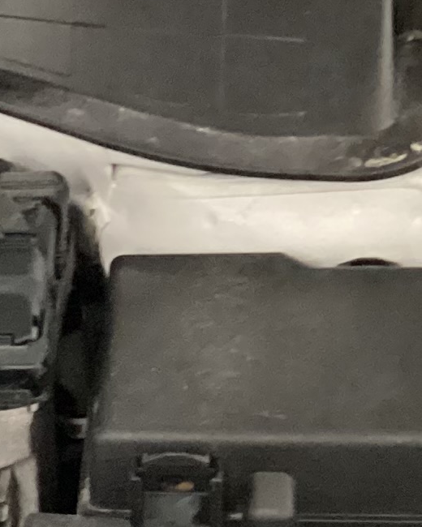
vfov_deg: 12.6
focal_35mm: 152
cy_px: 484
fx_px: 2373
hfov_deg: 8.7
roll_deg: +14.5
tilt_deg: -34.9
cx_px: -772
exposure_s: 1/30
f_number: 2.4
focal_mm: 3.3
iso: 640
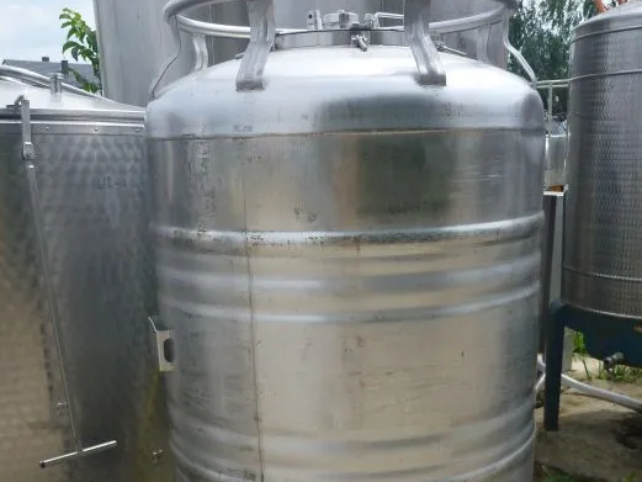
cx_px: 340
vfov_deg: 32.8
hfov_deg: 43.8
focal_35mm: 43
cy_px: 378
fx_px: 798
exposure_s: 1/640
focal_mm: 4.9
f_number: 3.3
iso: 100
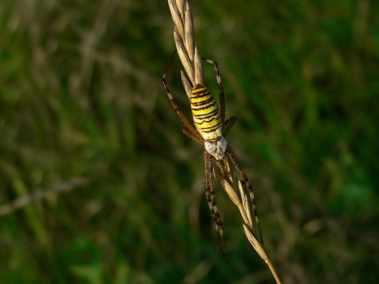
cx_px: 190
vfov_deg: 20.4
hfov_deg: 27.0
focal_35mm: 72
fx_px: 788
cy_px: 142
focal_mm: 12
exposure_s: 1/500
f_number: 4
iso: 80
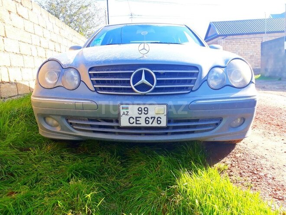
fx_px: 223
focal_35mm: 27
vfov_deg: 51.4
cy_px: 108
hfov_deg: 65.3
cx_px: 143
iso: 40
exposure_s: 1/297
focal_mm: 3.6
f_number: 1.9
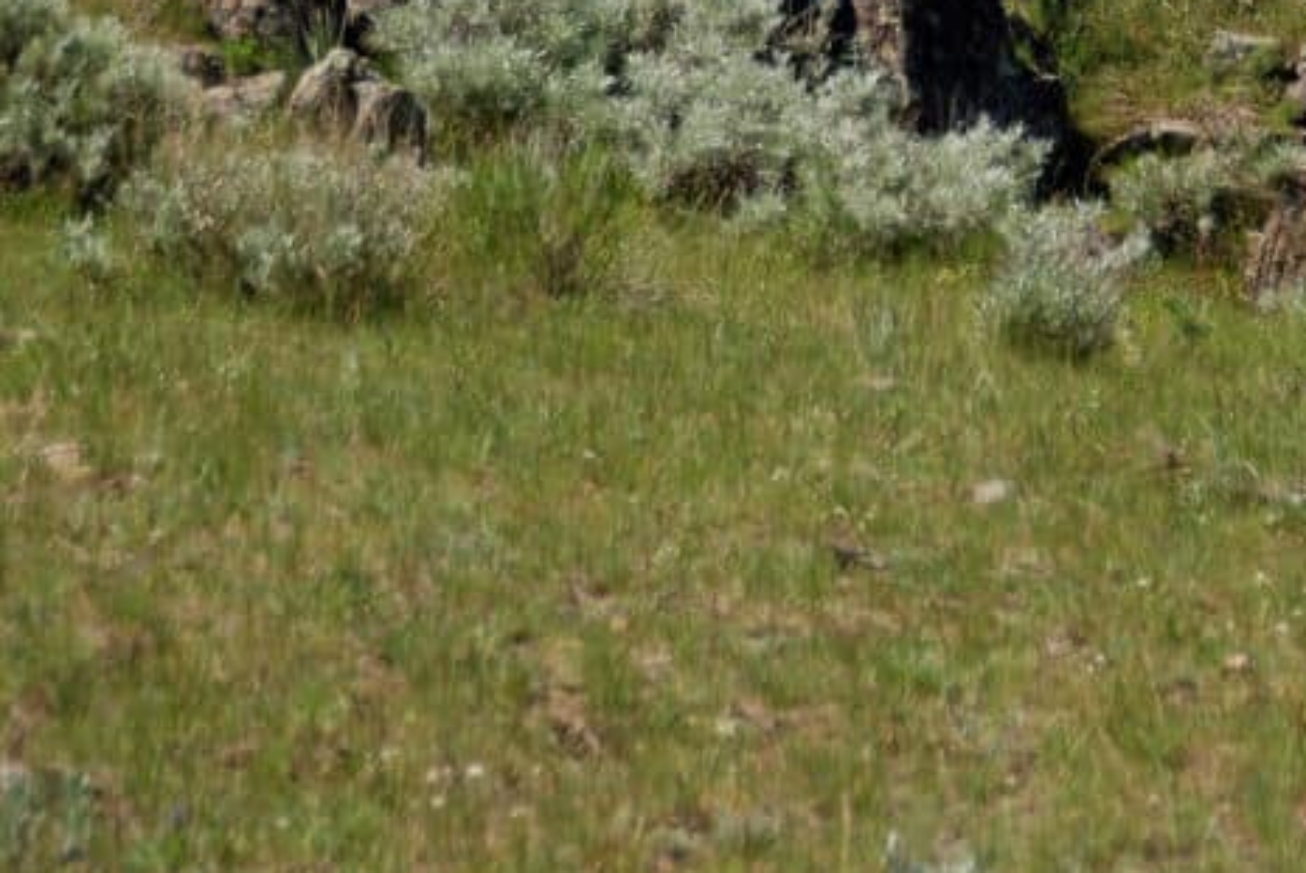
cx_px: 944
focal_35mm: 205
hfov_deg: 10.0
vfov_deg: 6.7
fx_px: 7444
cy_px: -63
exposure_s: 1/250
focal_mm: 62
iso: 200
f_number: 5.3
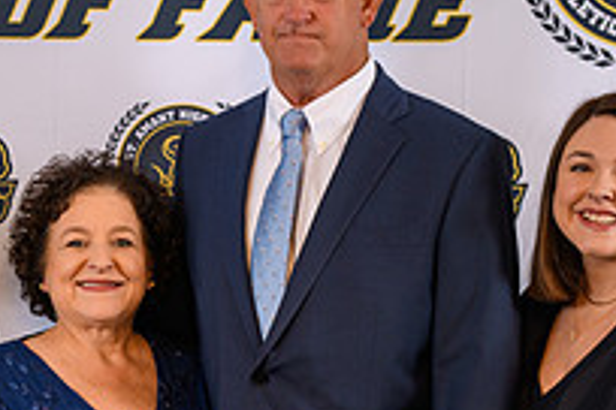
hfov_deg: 12.0
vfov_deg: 8.1
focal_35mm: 170
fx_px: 2909
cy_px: 293
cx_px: 56
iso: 320
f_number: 2.8
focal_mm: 55
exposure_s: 1/250
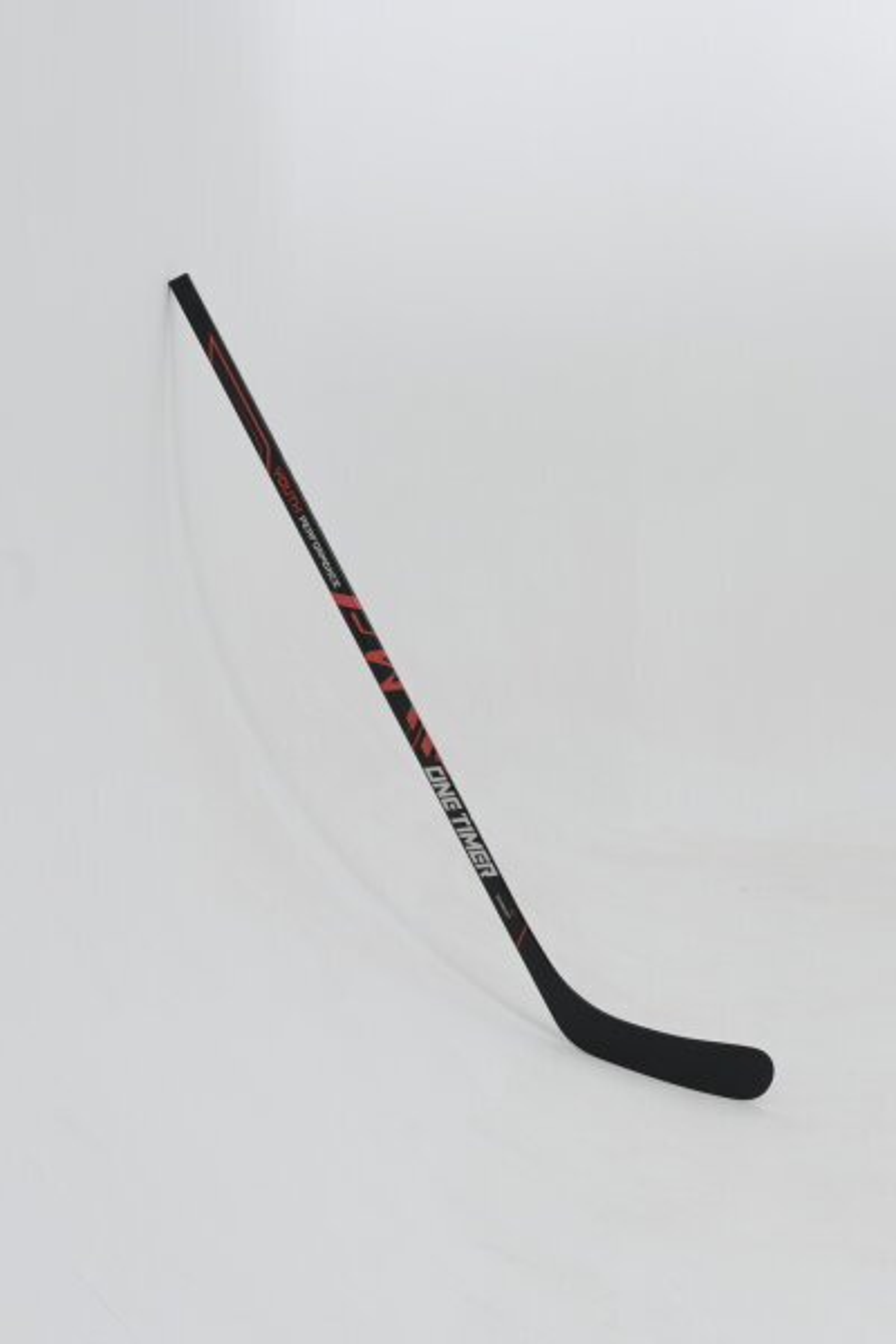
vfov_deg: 38.2
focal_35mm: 52
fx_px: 1941
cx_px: 448
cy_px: 672
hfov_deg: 26.0
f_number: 8
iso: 125
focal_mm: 35
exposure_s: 1/160
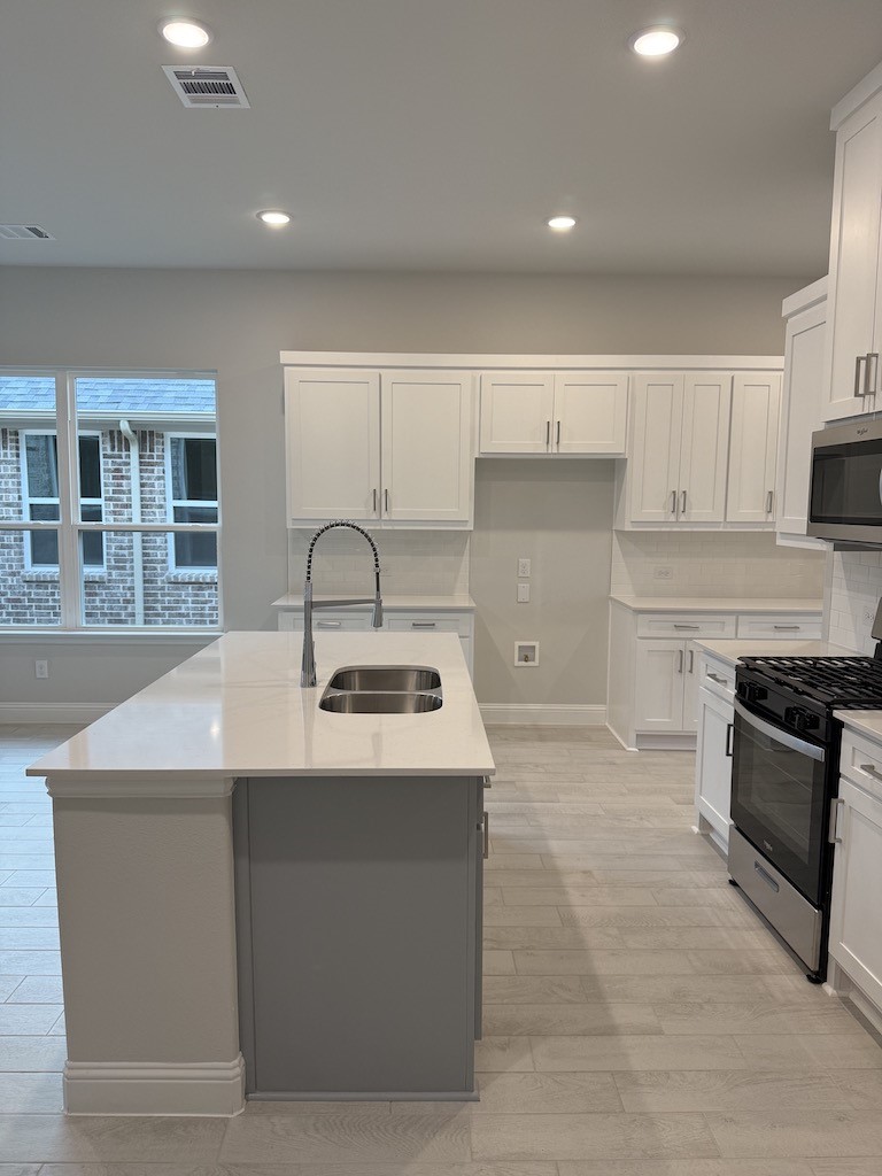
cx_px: 441
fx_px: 815
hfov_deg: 56.8
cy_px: 588
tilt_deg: -6.1
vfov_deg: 71.6
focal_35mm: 24
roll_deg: -0.9
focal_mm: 6.76
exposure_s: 1/130
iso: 125
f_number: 1.78
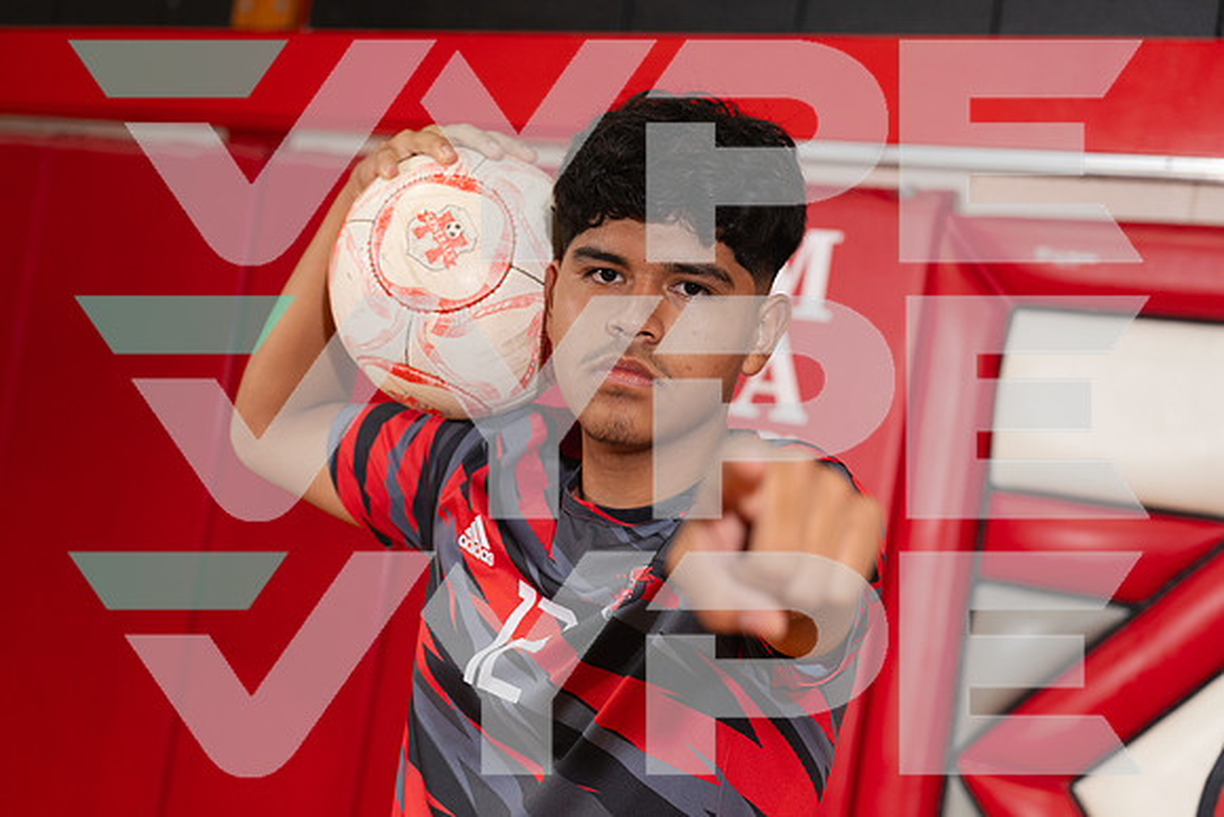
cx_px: 612
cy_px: 408
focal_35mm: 62
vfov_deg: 21.9
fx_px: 2108
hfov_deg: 32.4
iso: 1000
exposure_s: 1/250
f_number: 4
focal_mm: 62
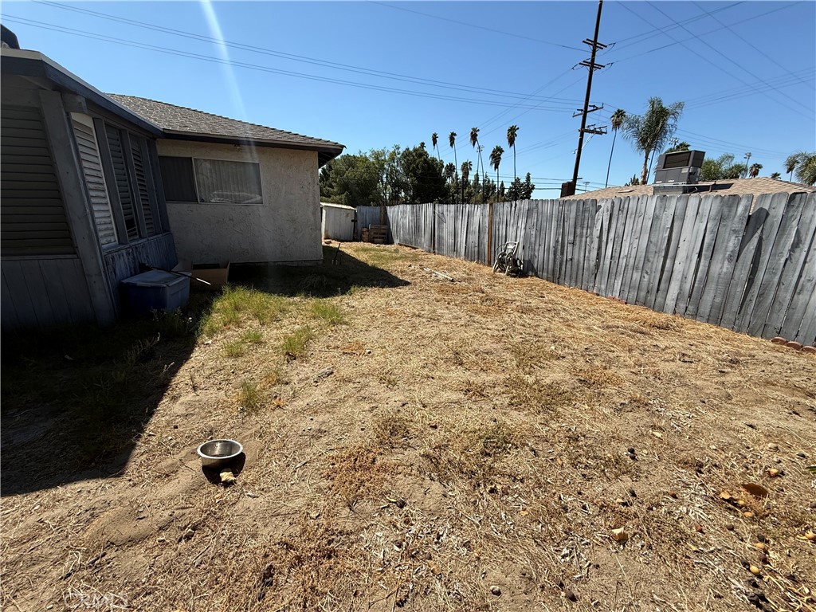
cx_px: 408
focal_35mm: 14
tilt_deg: -14.9
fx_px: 330
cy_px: 306
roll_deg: -0.7
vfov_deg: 85.7
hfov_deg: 102.1
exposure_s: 1/2410
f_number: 2.2
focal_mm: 2.22
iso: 50
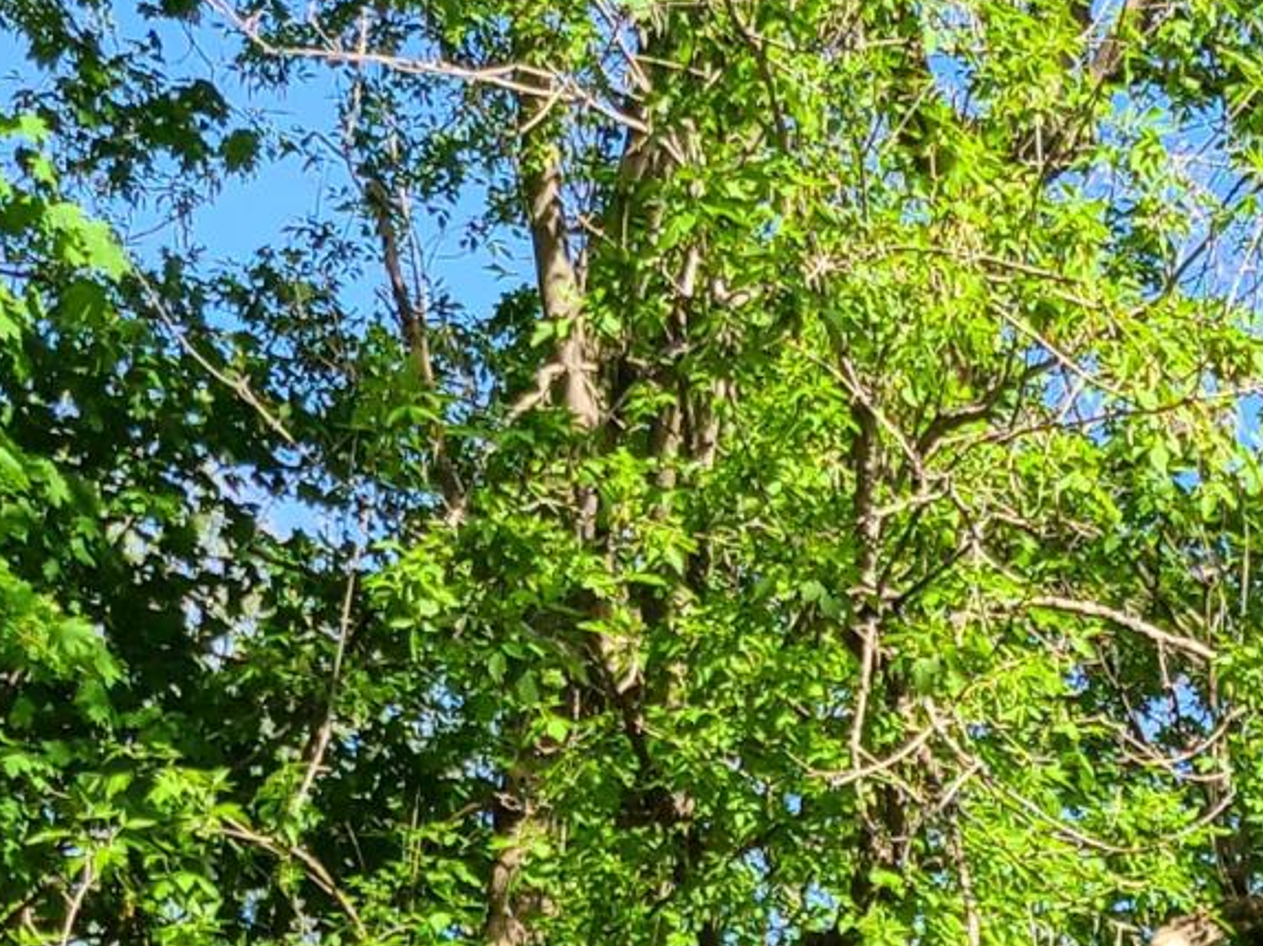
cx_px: 1371
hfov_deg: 14.2
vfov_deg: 9.6
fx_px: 4960
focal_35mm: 136
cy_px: 2301
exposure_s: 1/859
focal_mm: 5.4
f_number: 1.8
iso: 40
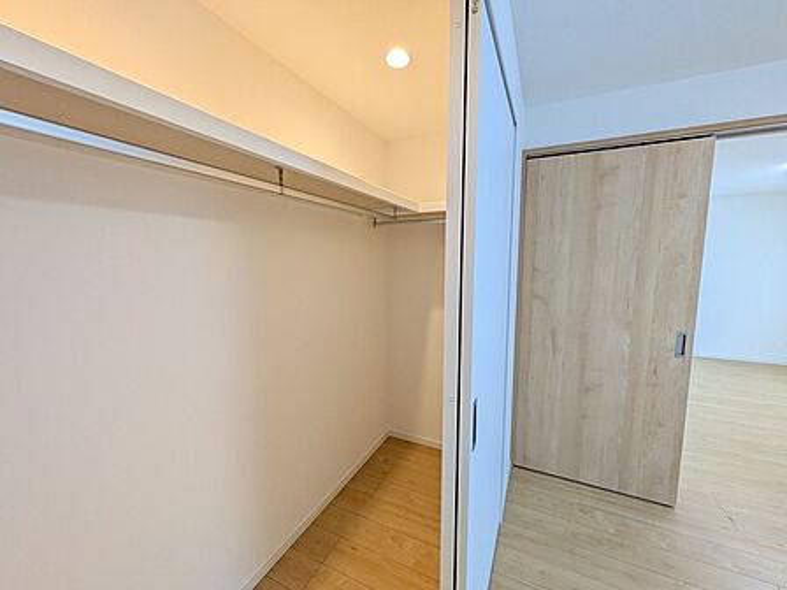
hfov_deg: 102.1
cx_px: 394
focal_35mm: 14
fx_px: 318
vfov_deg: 85.7
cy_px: 295
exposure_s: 1/120
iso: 222
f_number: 2.2
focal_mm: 1.83
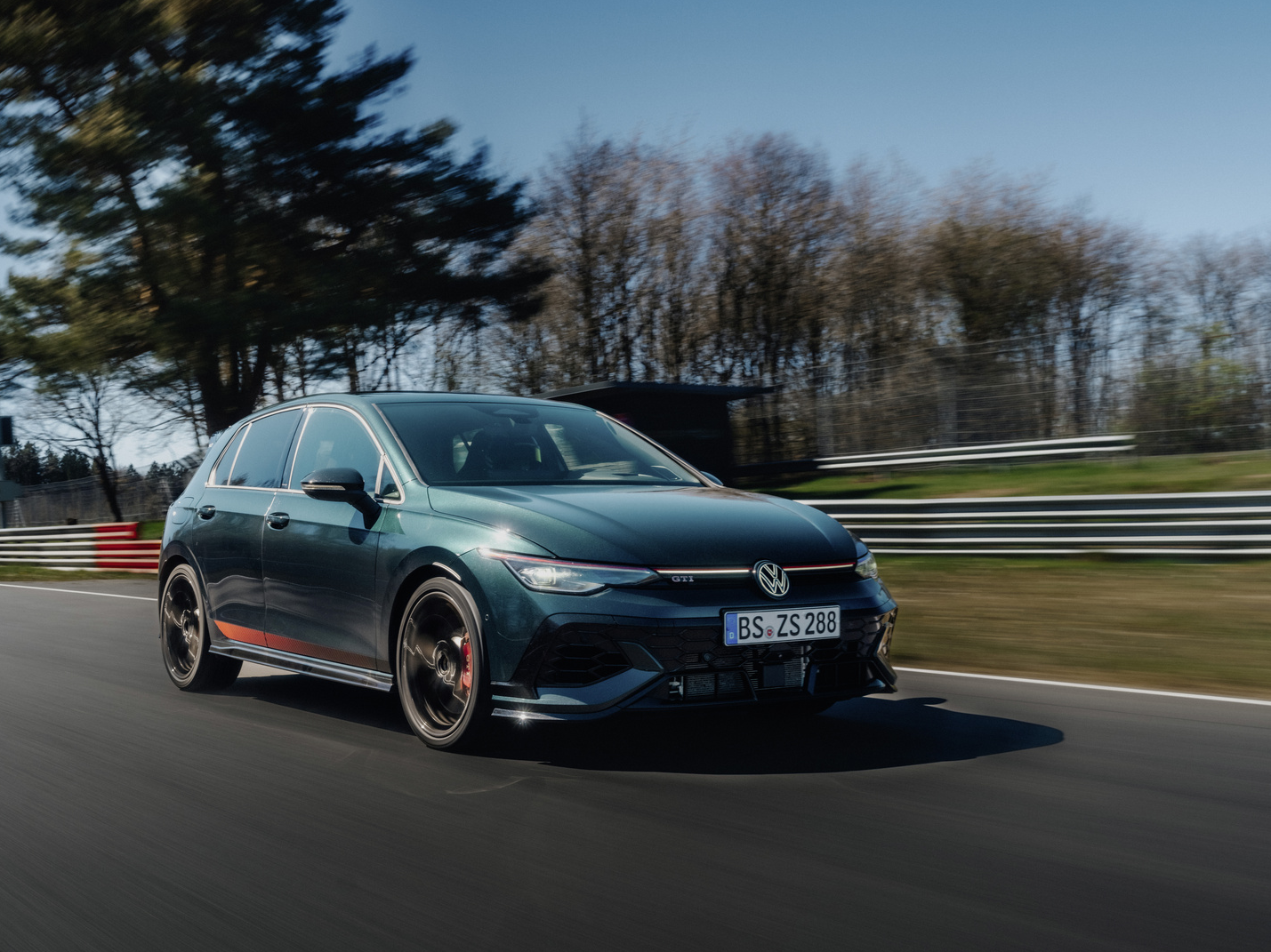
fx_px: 1799
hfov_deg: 38.8
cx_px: 543
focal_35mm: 49
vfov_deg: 29.6
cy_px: 593
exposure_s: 1/40
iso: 800
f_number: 14
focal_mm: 49
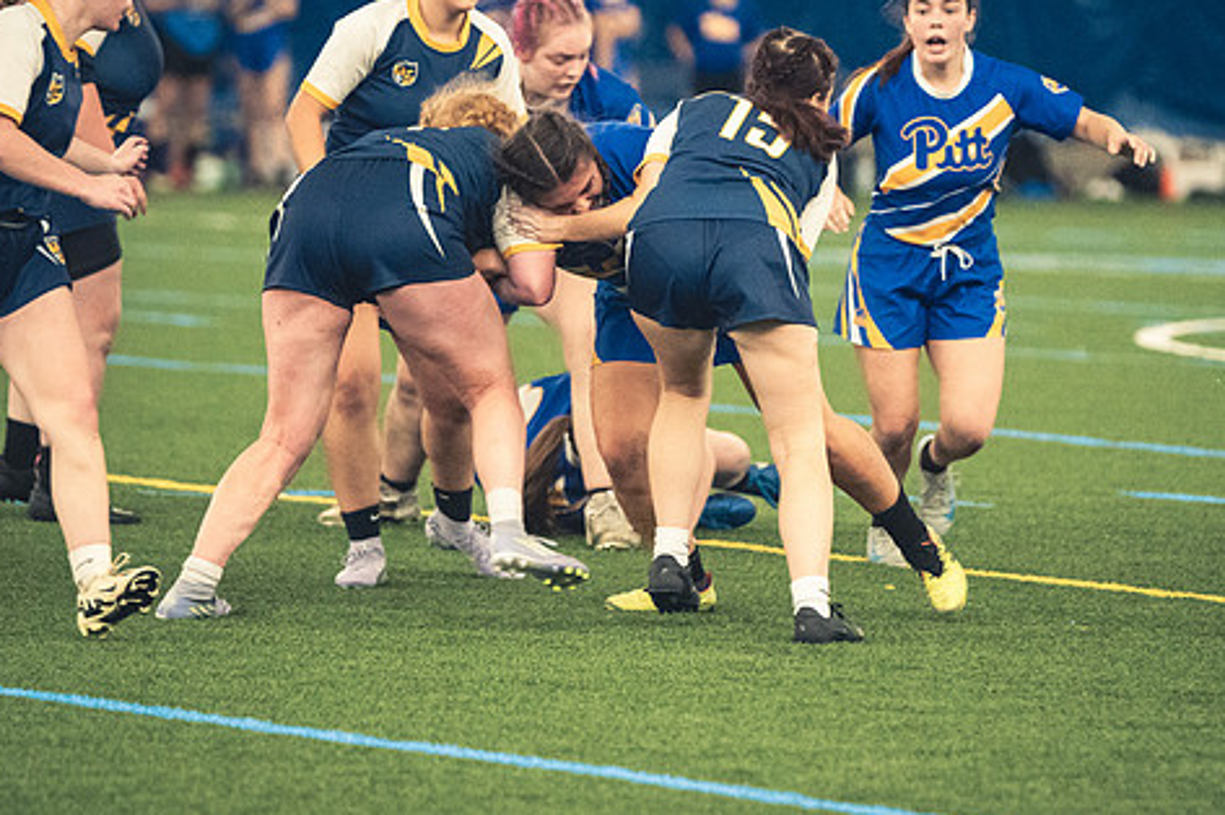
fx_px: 12547
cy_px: 330
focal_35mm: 369
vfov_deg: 3.7
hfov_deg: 5.6
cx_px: 693
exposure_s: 1/500
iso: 12800
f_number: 2.8
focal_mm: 200
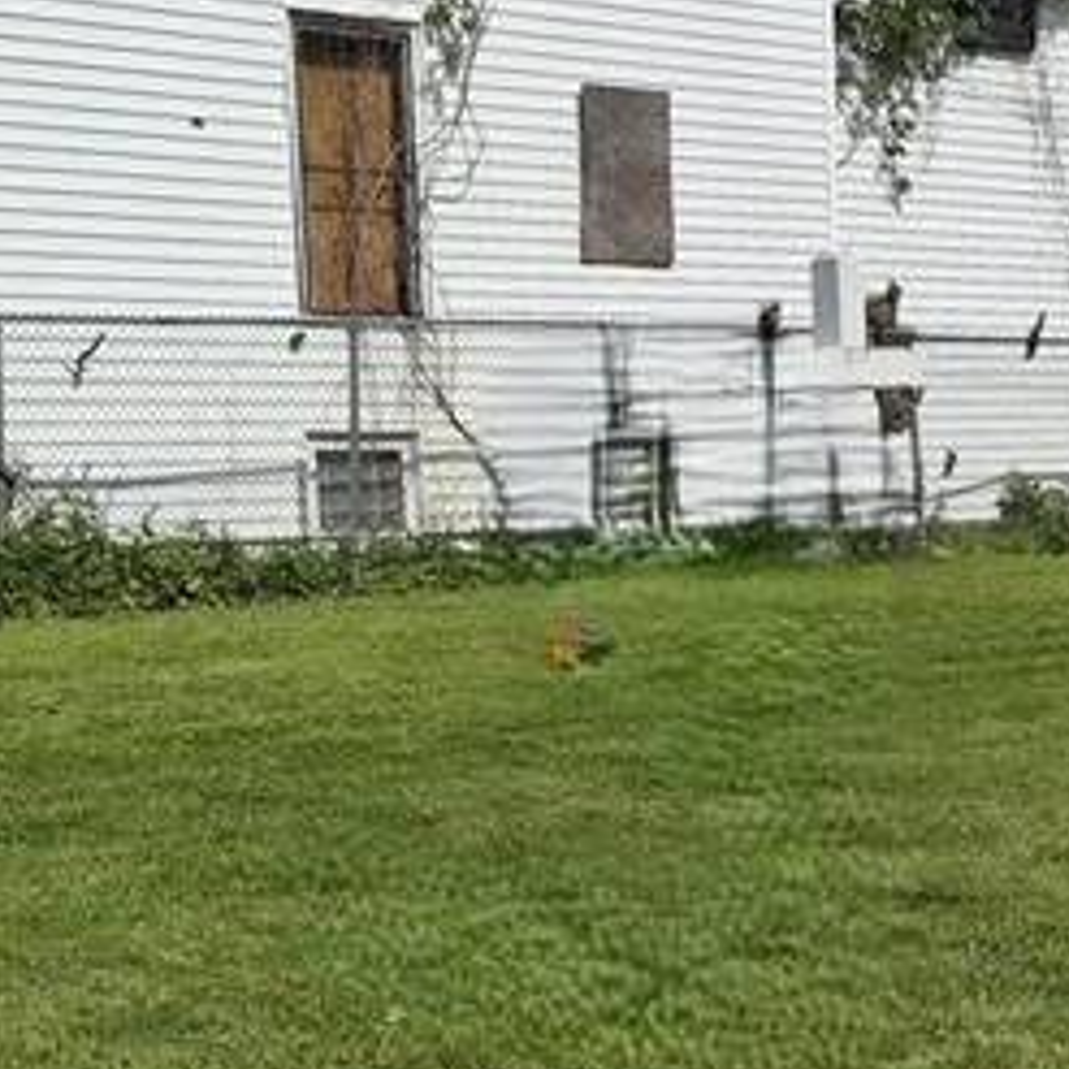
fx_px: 2760
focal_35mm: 79
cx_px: 892
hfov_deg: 21.6
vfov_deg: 21.7
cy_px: 822
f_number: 1.8
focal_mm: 5.4
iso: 50
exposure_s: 1/7696
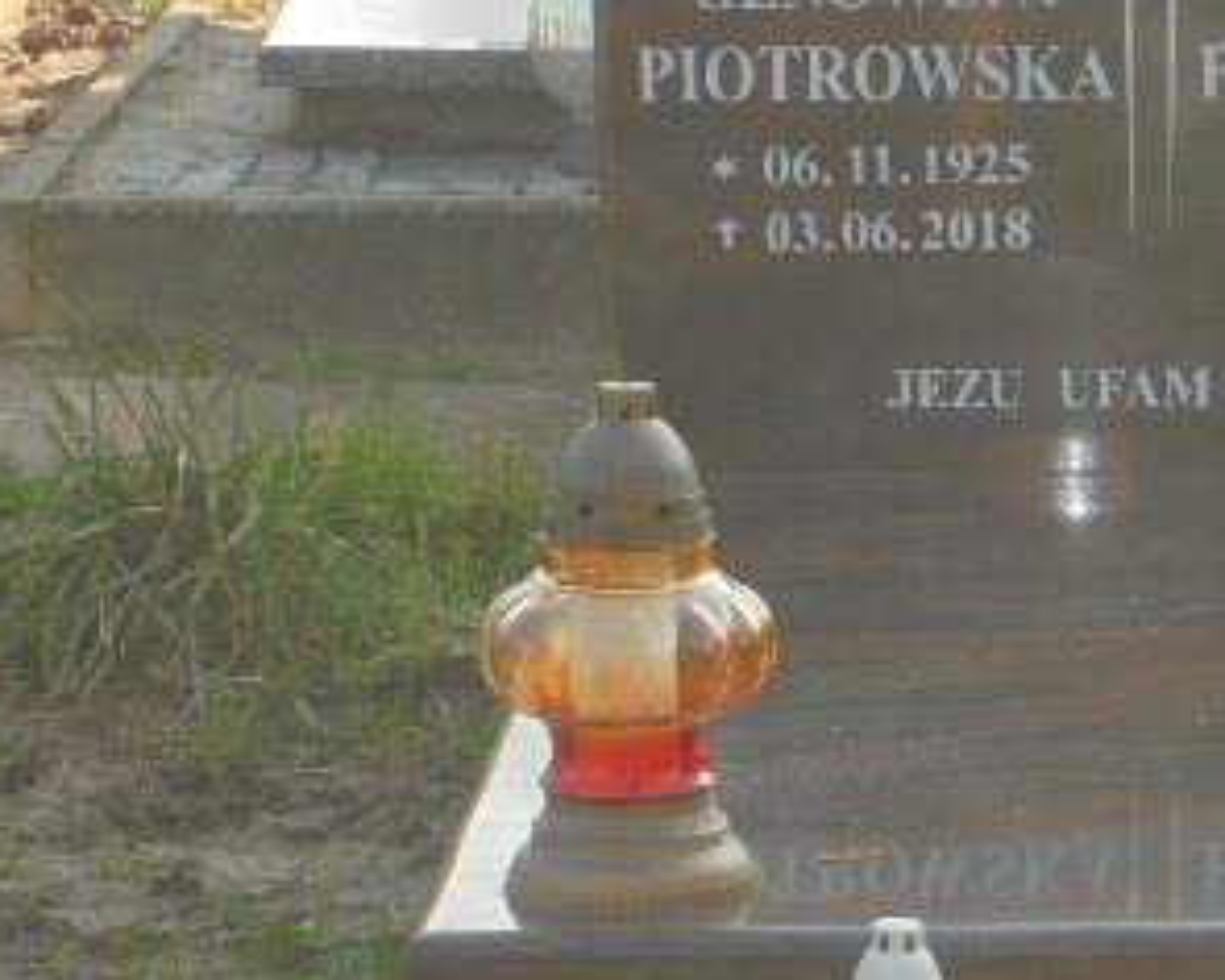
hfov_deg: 10.9
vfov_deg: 8.8
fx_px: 6381
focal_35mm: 176
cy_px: 461
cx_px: 1159
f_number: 6.7
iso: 100
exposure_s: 1/100
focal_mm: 14.9
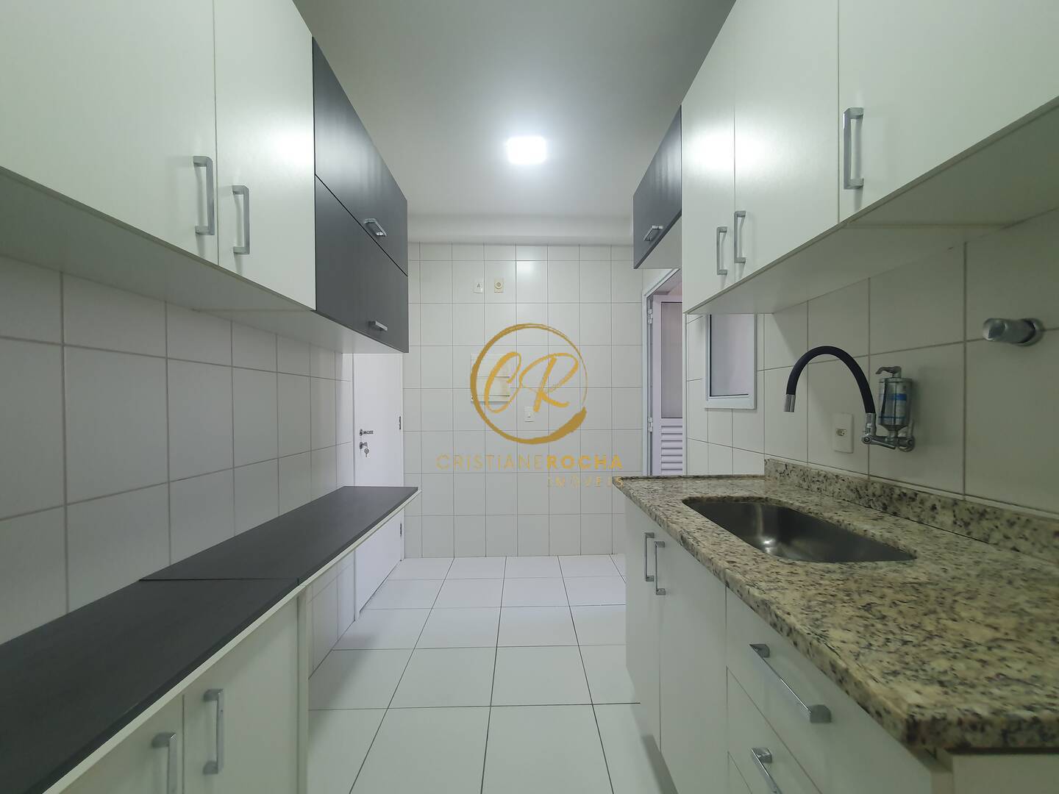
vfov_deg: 89.9
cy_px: 397
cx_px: 530
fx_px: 398
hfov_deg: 106.2
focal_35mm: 13
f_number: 2.2
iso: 200
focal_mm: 1.8
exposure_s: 1/60
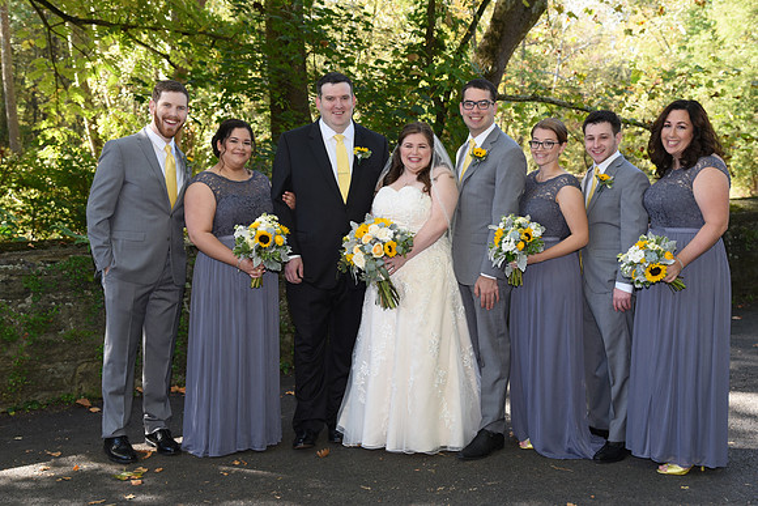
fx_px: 1011
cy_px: 253
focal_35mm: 48
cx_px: 379
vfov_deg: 28.1
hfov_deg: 41.1
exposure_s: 1/200
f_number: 5.6
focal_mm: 48
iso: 640
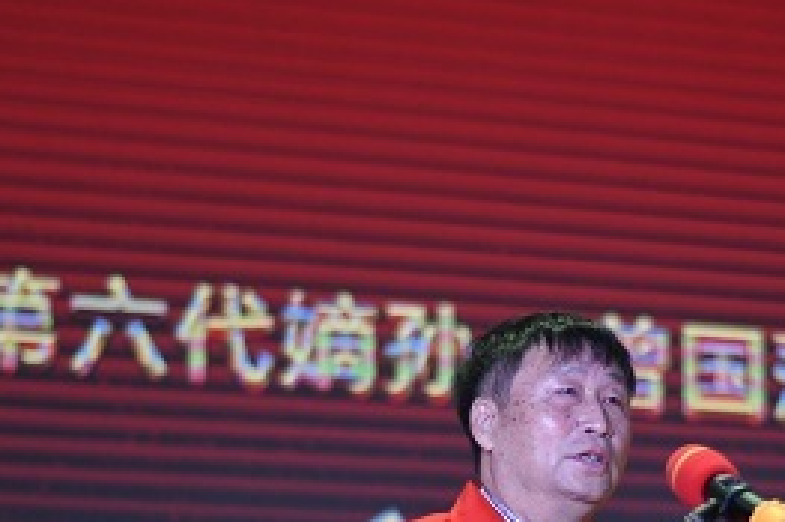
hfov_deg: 13.0
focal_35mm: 157
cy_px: 435
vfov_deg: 8.7
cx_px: 618
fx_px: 3421
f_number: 1.8
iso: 500
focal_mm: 50
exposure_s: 1/1000
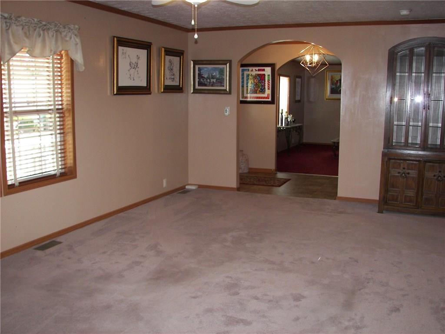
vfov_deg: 39.7
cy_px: 167
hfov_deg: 51.4
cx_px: 222
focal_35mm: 36
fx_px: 463
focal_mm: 6
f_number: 2.8
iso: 100
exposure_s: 1/30
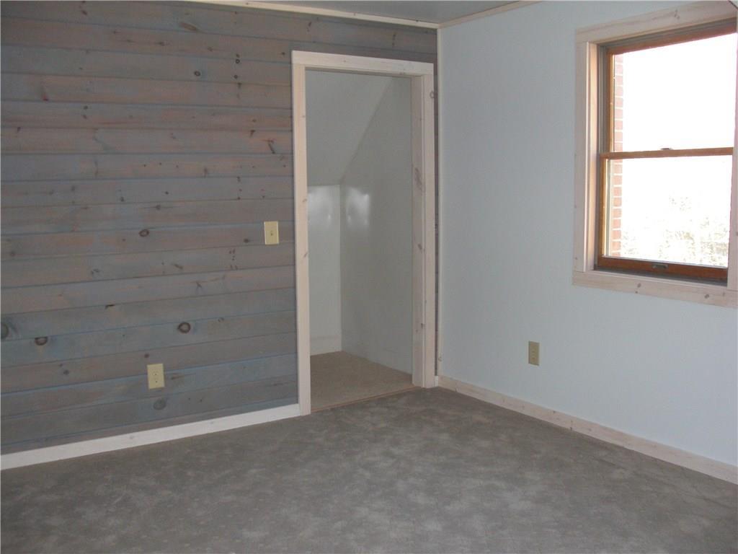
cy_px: 277
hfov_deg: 51.4
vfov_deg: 39.7
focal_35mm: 36
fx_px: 768
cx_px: 369
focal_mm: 6.3
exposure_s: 1/60
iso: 200
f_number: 2.8
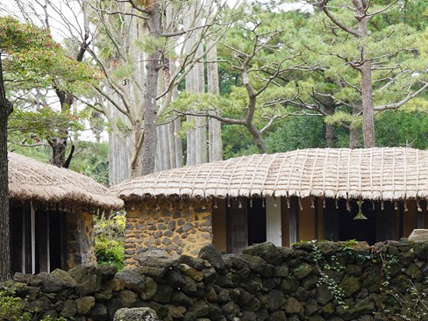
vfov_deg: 10.7
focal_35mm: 138
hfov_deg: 14.0
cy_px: 174
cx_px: 461
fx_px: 1706
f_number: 6.3
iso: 200
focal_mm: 35
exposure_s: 1/100
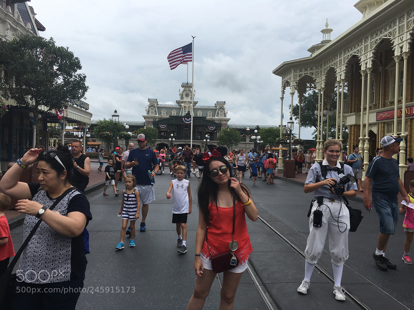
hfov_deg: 61.7
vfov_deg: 48.2
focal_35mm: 29
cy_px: 155
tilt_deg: -0.6
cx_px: 207
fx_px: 347
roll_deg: -1.1
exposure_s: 1/1202
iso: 25
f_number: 2.2
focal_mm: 4.15
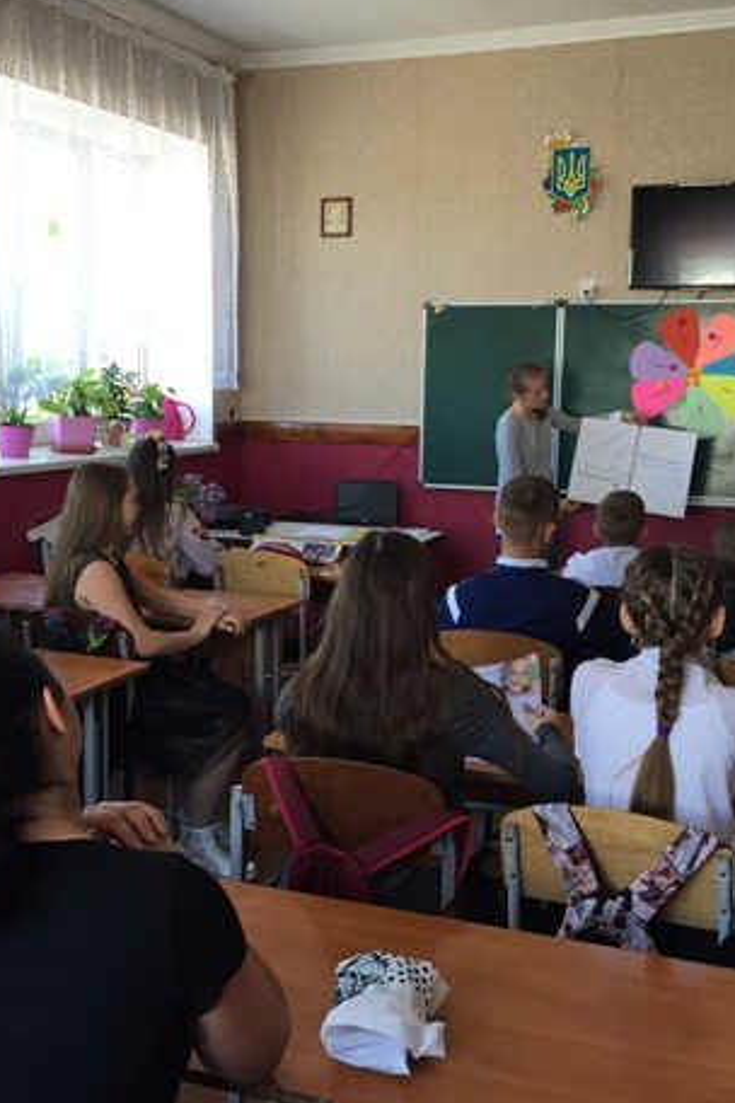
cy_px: 543
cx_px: 372
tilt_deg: -9.1
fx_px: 1256
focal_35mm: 41
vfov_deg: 47.4
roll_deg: +0.5
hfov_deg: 32.6
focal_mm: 4.15
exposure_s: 1/33
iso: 32
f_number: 2.2
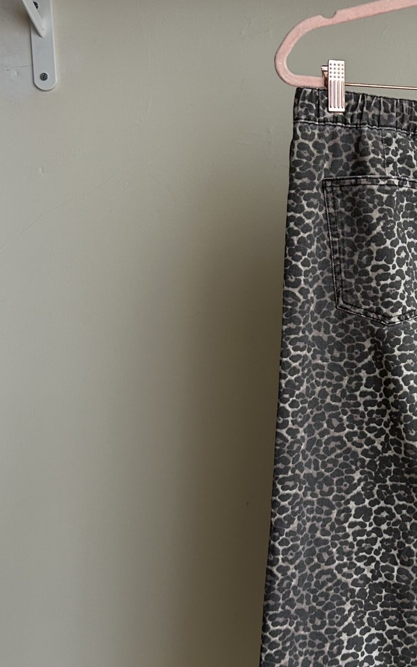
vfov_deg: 38.1
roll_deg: -0.4
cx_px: 456
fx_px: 964
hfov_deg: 23.0
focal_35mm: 53
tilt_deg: -7.4
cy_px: 375
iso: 80
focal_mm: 5.7
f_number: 1.5
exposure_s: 1/121
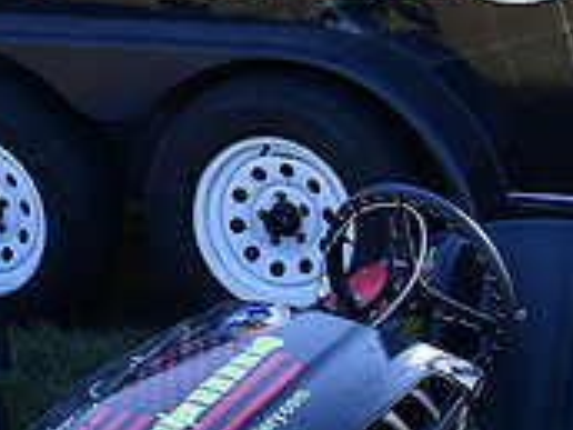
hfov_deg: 18.1
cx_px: 503
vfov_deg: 13.7
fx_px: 1771
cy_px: 385
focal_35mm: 107
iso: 200
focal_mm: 22
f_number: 5.6
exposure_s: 1/250
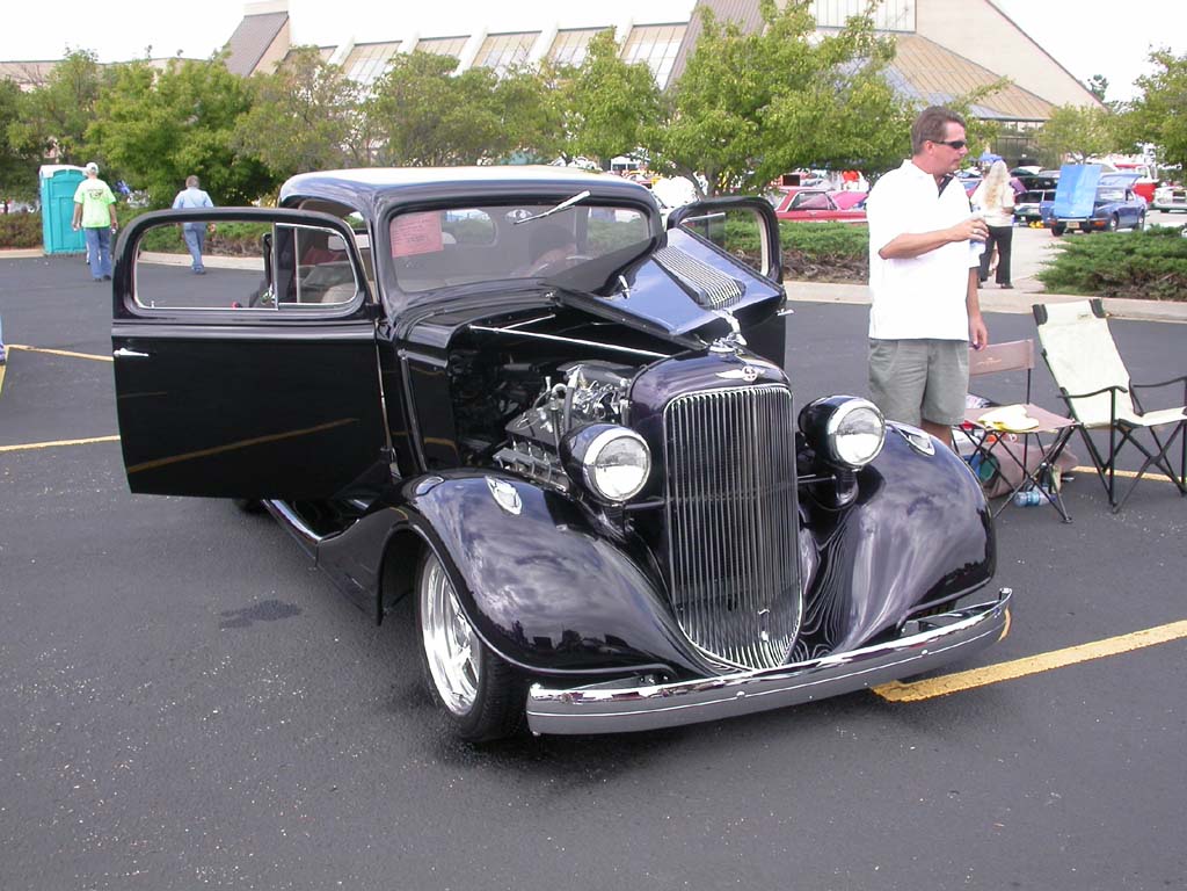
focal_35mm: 38
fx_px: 1303
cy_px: 446
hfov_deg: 49.0
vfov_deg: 37.7
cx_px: 594
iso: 100
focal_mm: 7.85
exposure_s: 1/150
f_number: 5.3
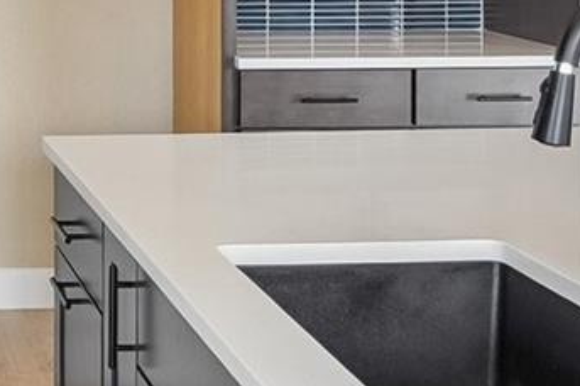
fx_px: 1352
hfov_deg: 21.8
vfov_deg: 15.5
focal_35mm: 84
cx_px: -171
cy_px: -105
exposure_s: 1/30
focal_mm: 12
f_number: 8
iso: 320
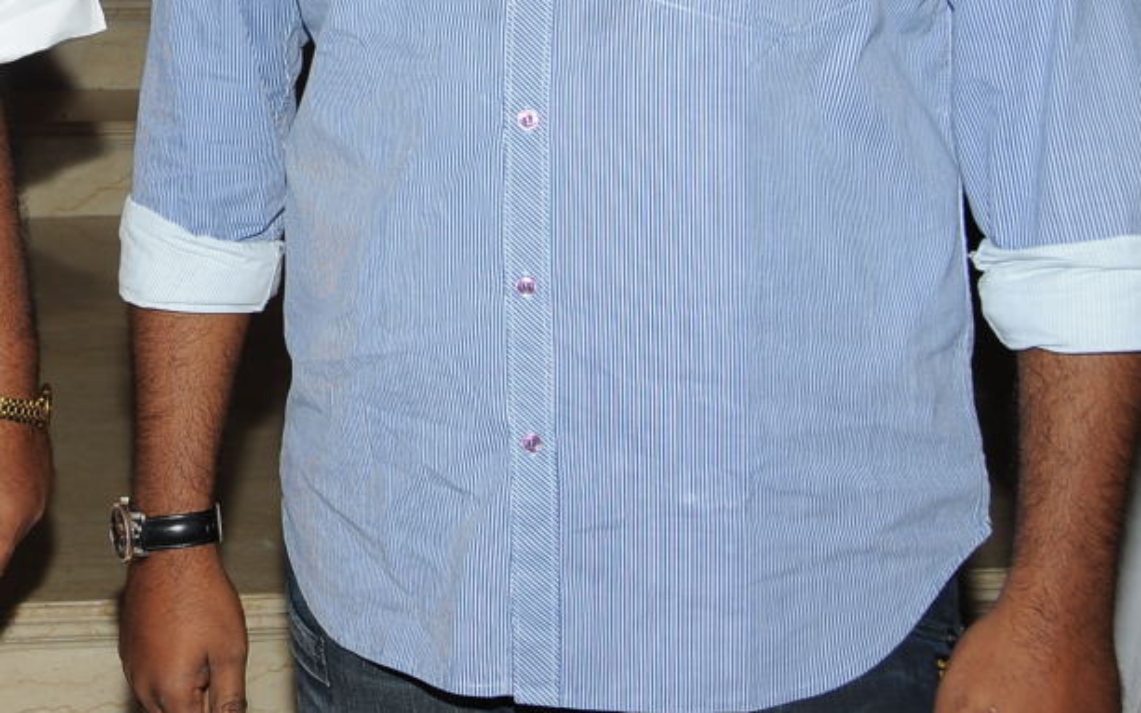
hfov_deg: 21.3
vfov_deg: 13.8
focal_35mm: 93
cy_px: -79
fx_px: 2892
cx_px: -89
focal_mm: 35
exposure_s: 1/125
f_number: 8
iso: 200
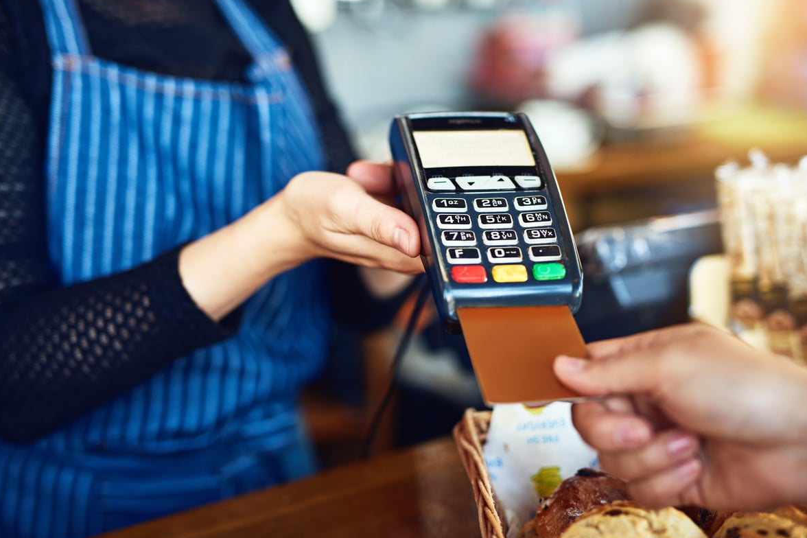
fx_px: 1143
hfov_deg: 38.9
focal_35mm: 51
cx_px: 398
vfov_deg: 26.5
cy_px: 269
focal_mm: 50
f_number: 2
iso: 320
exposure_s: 1/125
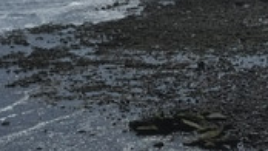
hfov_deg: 13.2
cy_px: 70
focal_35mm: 158
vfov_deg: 7.7
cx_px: 333
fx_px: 1123
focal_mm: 27
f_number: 5.6
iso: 200
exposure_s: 1/3300
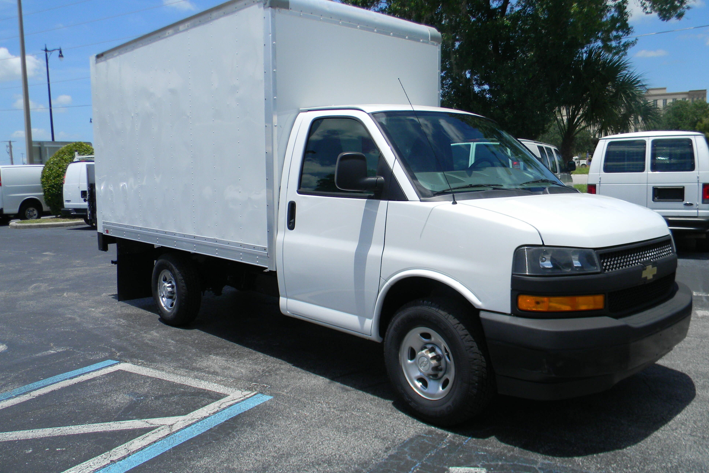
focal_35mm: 30
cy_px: 227
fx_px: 591
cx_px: 349
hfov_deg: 61.9
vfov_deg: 43.6
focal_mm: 5
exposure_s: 1/333
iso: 80
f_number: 7
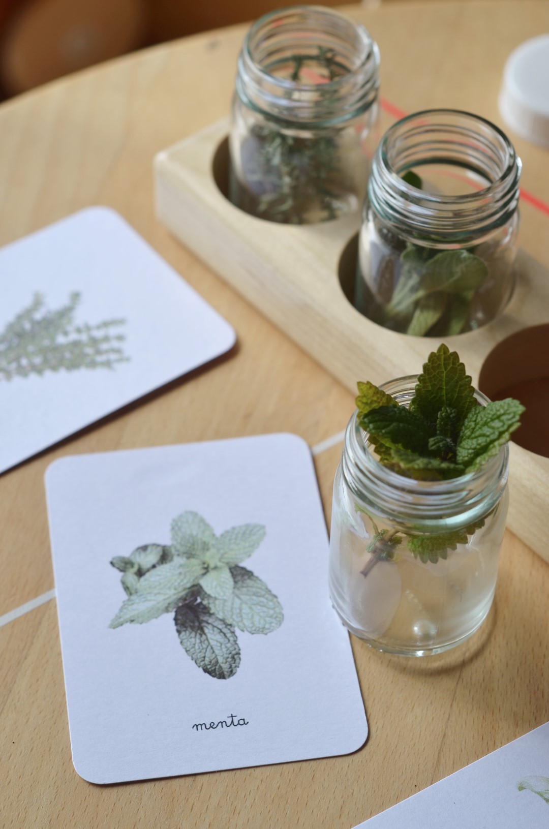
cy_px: 414
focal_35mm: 75
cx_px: 274
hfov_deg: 18.1
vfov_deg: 27.0
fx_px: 1724
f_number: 4.5
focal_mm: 50
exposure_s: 1/200
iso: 100
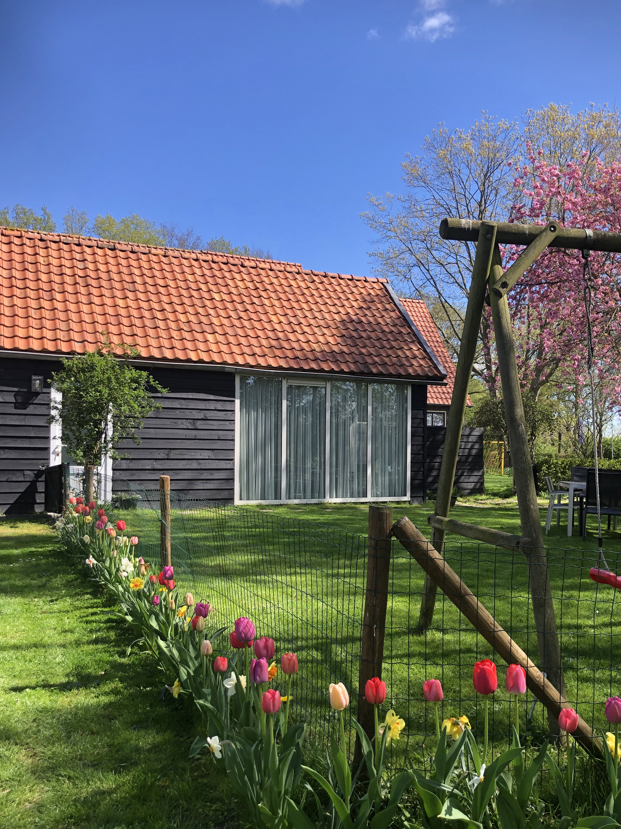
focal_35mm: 32
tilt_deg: +0.8
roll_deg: -0.2
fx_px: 765
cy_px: 459
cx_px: 352
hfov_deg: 44.1
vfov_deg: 56.7
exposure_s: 1/738
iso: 20
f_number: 1.8
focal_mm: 3.99
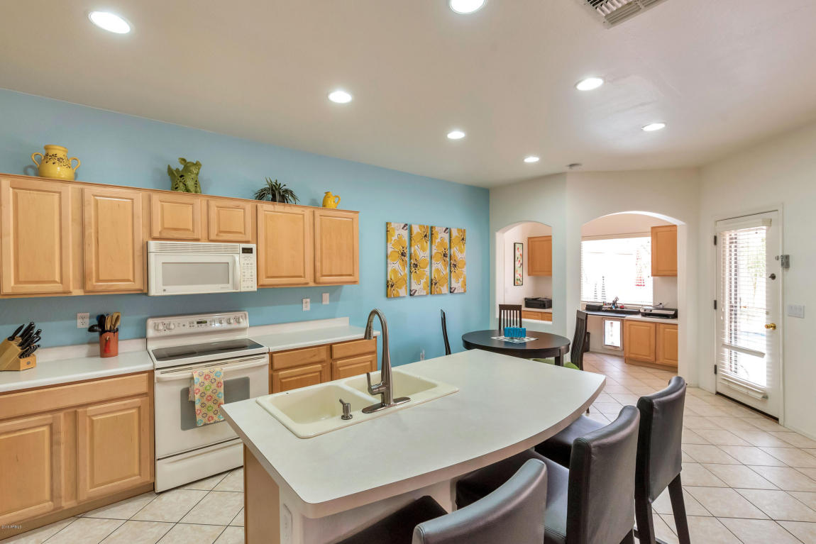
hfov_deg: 100.4
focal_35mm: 15
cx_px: 408
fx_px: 340
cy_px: 272
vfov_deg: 77.3
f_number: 7.1
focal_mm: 15
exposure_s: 1/60
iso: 2500
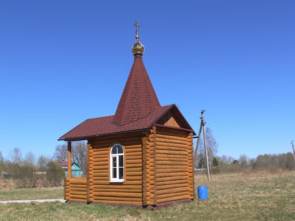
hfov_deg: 52.6
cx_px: 148
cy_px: 110
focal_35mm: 35
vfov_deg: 40.7
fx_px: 298
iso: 80
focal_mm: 7.4
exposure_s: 1/320
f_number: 5.6
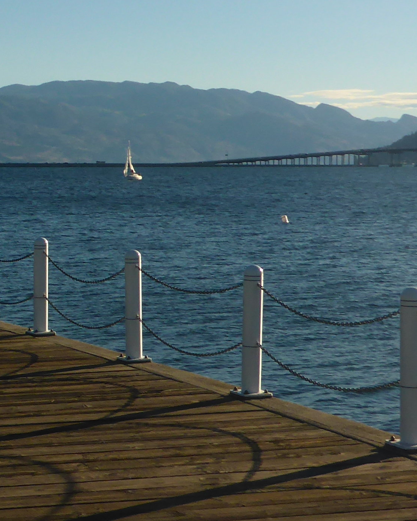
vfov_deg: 21.0
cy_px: 195
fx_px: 1404
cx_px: -67
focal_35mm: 91
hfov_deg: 16.3
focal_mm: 4.9
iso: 100
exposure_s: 1/200
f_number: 10
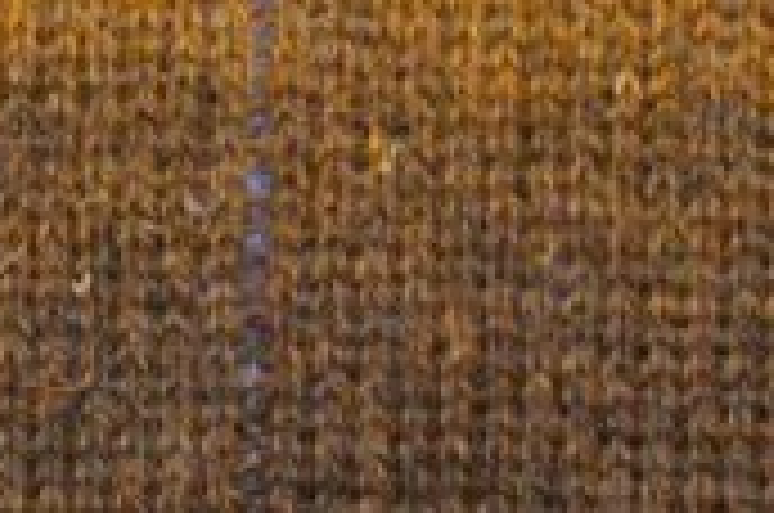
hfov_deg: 8.4
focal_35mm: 244
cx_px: -45
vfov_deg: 5.6
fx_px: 5236
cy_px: 9
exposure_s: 1/60
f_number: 5.6
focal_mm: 28
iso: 400
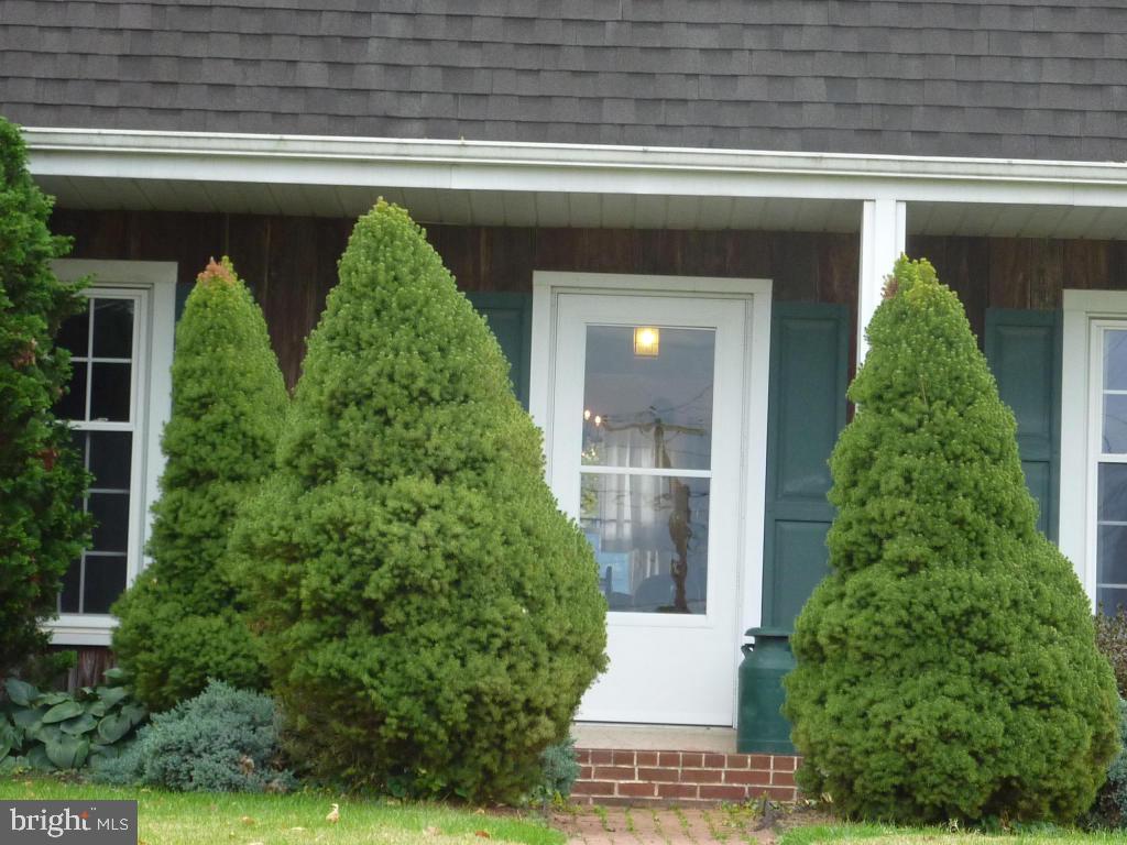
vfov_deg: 10.7
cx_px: 564
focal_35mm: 139
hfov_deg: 14.2
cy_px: 422
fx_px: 4525
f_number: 4.3
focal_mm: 15.8
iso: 200
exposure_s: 1/100
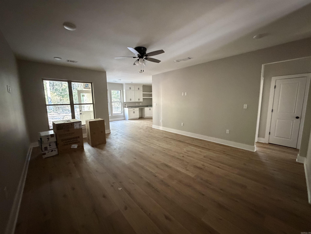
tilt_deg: -7.6
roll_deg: +0.9
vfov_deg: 85.7
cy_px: 117
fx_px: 126
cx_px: 156
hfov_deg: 102.1
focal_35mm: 14
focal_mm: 2.22
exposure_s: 1/54
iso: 1250
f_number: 2.2
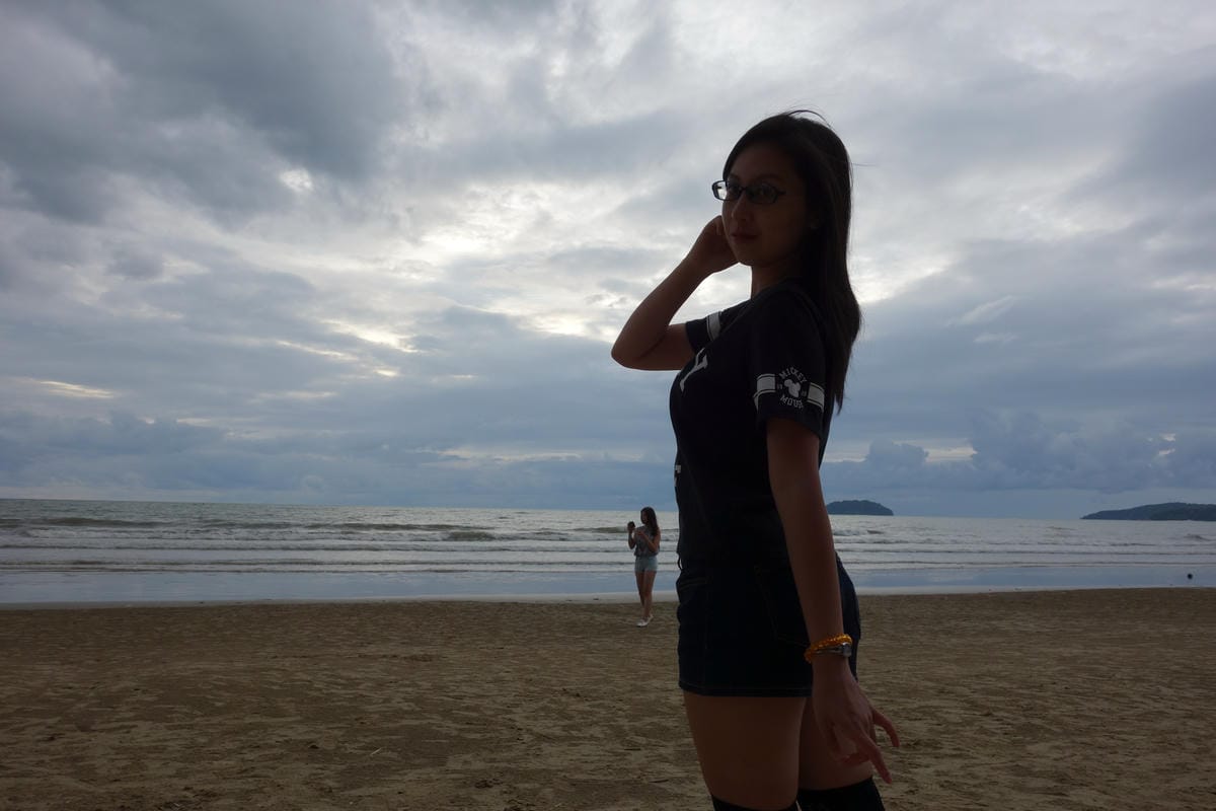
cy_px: 406
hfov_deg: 65.5
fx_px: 946
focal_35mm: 28
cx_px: 608
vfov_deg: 46.4
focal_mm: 10.4
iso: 125
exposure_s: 1/125
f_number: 5.6
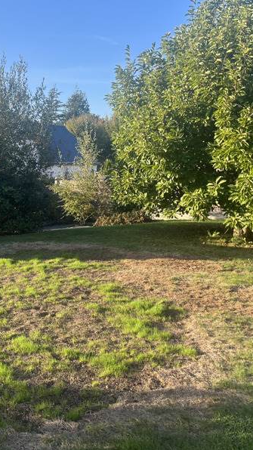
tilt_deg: -7.5
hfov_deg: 30.5
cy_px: 226
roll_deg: -2.6
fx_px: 453
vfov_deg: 52.8
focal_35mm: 38
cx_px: 55
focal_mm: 5.1
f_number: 1.6
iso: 50
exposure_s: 1/598
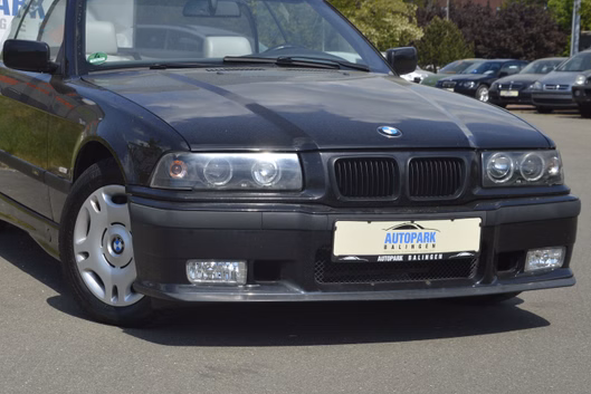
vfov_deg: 16.7
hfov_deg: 24.8
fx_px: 1340
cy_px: 200
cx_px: 250
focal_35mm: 82
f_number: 10
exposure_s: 1/400
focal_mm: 45
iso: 100
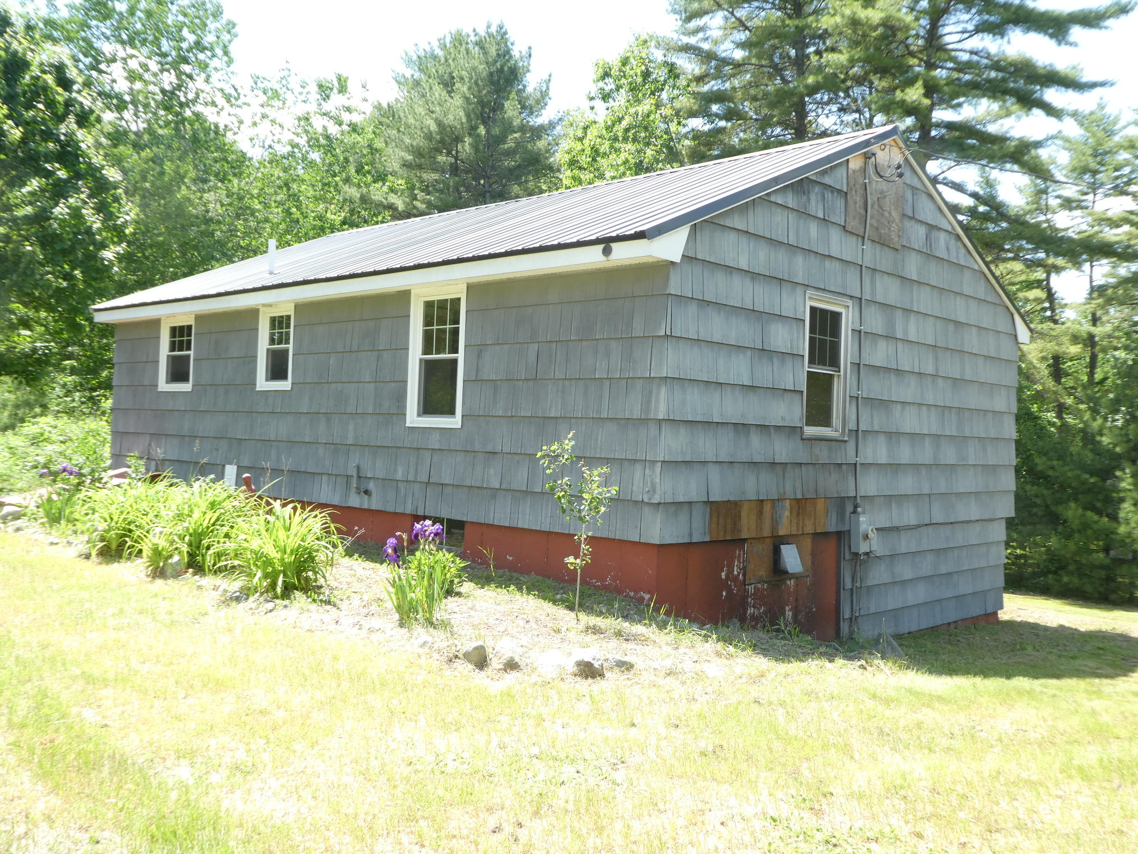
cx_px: 569
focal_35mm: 31
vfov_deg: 45.4
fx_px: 1019
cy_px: 427
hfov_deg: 58.4
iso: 80
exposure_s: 1/125
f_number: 4
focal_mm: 5.4
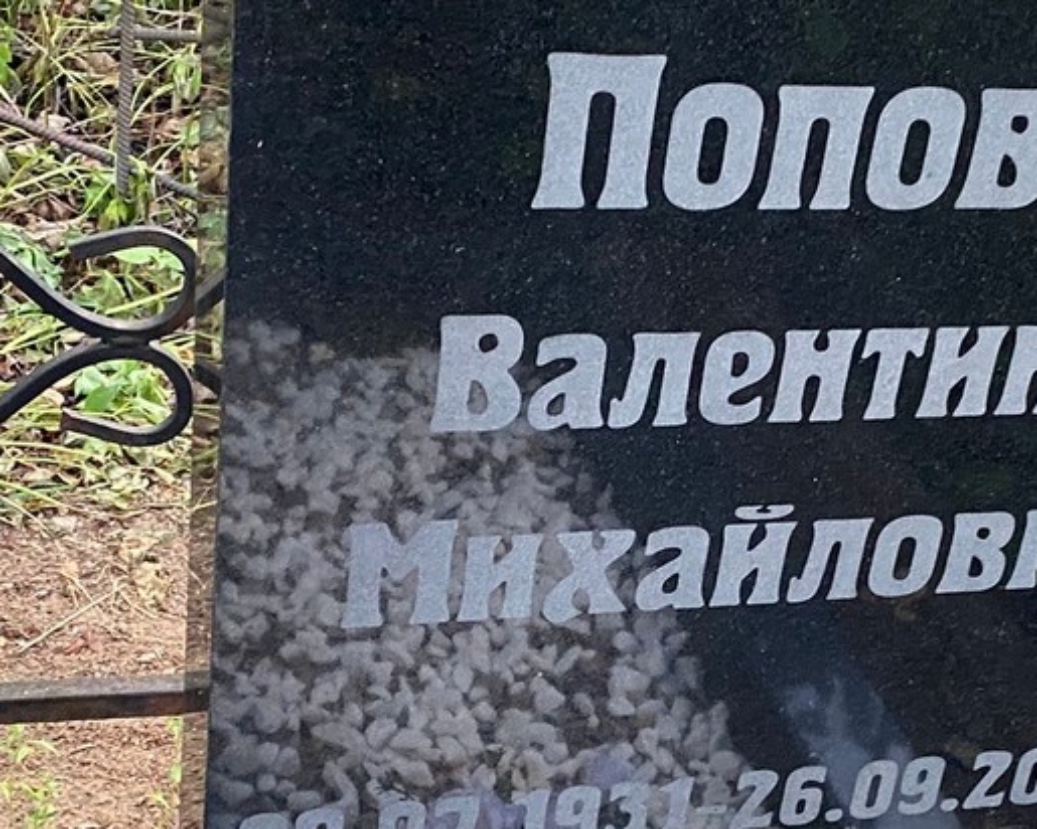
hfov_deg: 26.6
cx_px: 697
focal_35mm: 71
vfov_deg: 21.5
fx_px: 2179
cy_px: 539
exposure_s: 1/60
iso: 250
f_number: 1.8
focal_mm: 4.25
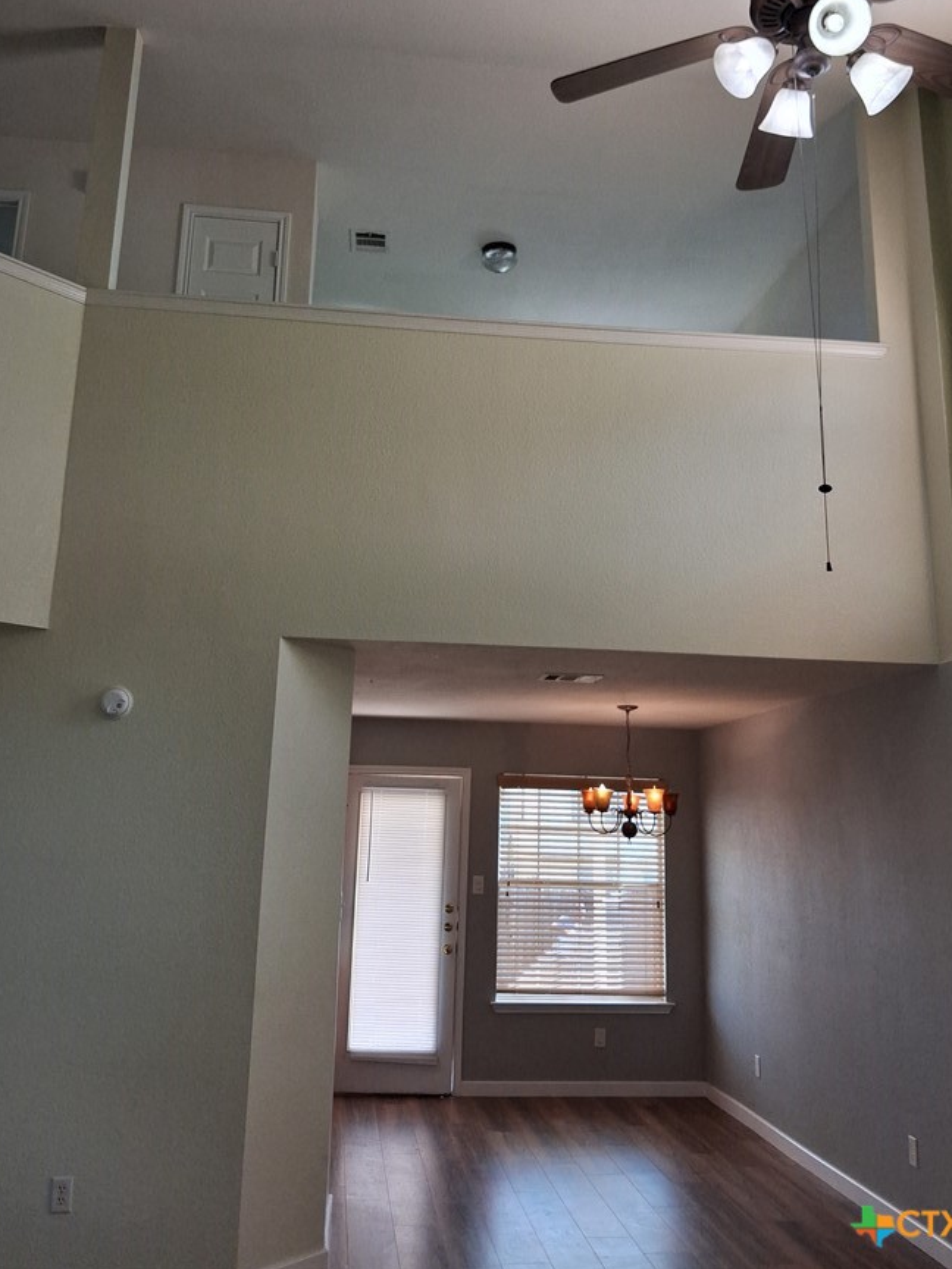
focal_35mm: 32
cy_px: 524
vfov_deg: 56.5
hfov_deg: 44.1
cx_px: 498
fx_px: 1173
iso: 64
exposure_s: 1/100
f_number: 1.8
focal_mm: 4
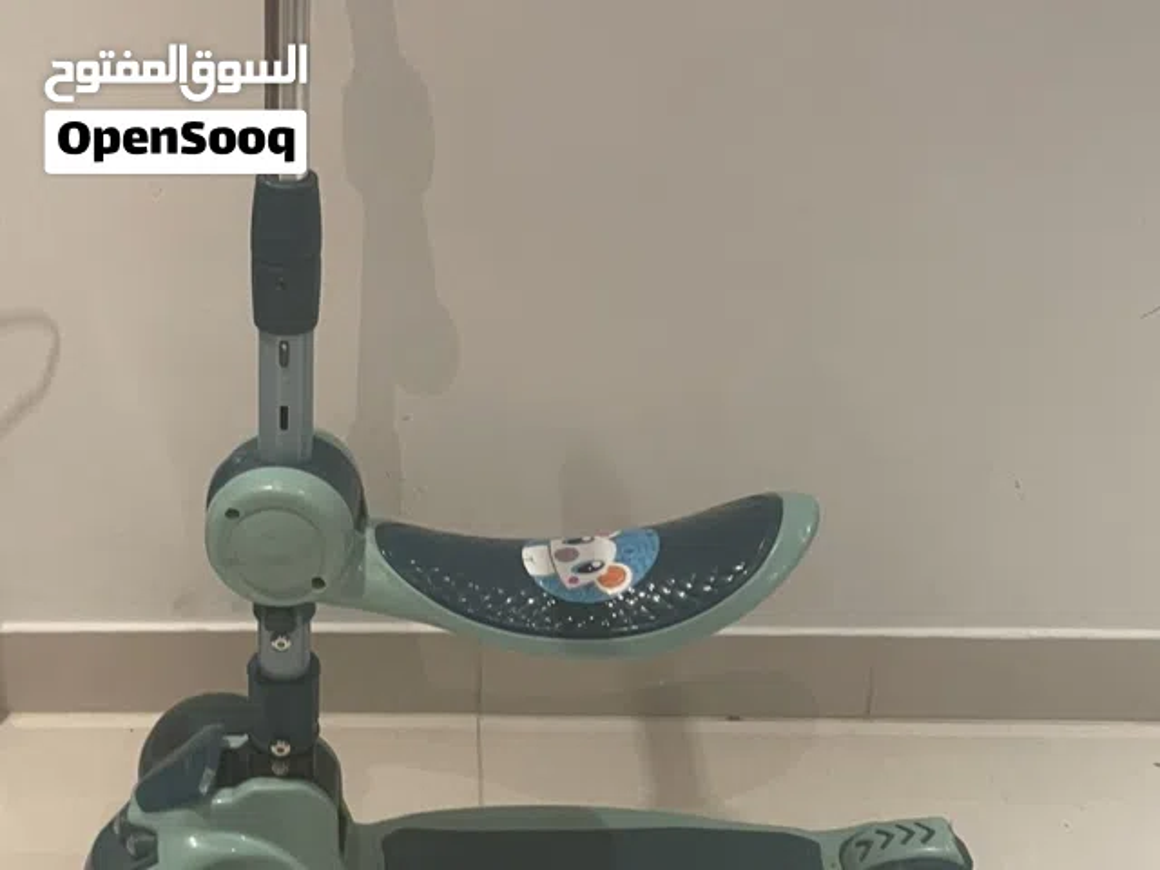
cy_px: 435
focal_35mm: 26
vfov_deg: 53.1
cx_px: 580
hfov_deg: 67.3
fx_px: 871
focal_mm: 4.2
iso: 125
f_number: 1.6
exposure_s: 1/50
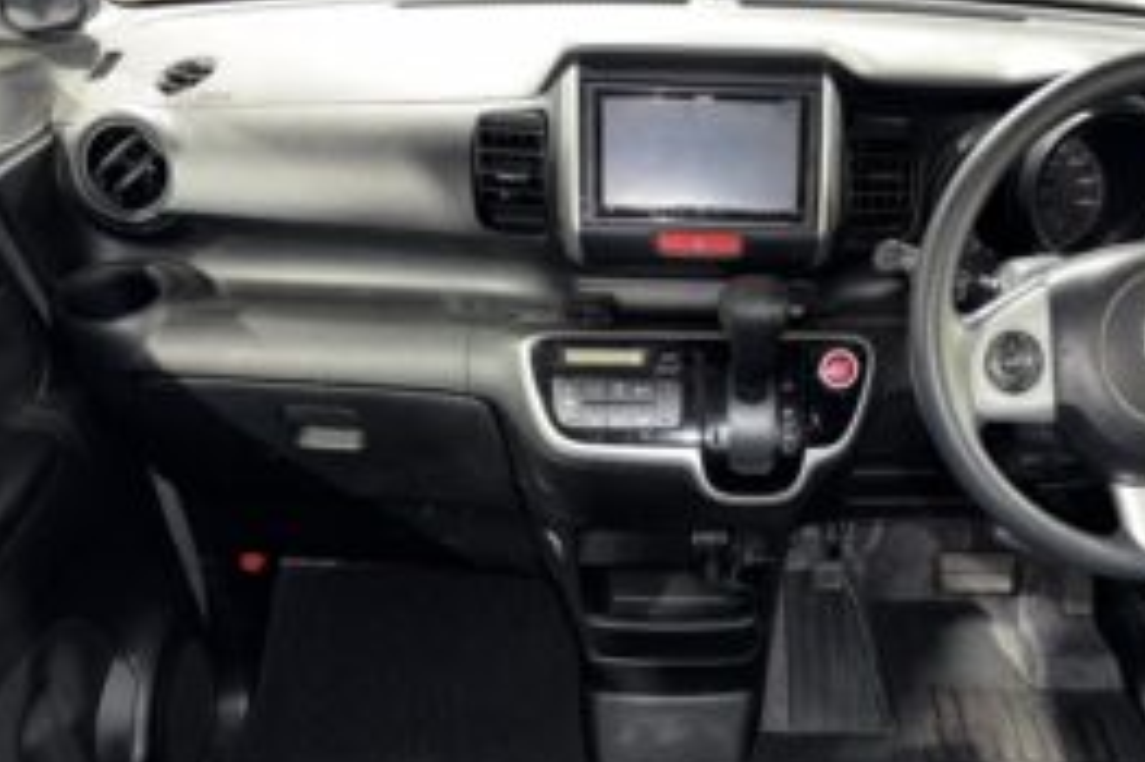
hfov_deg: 52.6
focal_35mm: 36
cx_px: 714
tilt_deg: -38.7
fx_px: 1144
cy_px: 525
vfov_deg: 36.3
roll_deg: -1.2
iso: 125
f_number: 1.6
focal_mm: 5.96
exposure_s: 1/4
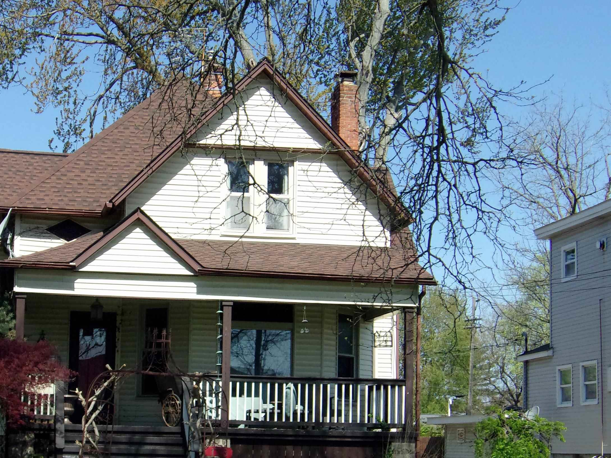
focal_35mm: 75
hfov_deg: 25.9
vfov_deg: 19.6
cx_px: 225
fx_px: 1324
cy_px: 296
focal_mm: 9.4
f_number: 15
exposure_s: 1/105
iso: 200
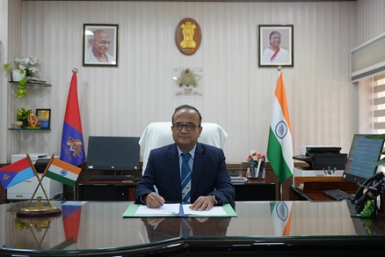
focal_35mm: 39
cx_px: 192
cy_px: 128
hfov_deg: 49.6
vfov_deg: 34.2
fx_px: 417
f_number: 4
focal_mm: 39
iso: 2500
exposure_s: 1/160
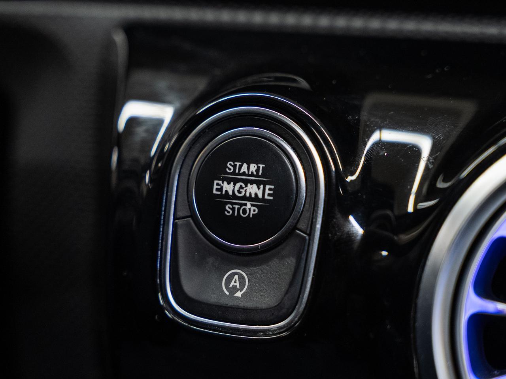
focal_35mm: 82
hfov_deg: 23.8
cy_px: 183
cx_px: 254
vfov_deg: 18.0
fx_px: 1201
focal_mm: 55
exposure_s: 1/60
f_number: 3.5
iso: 1000
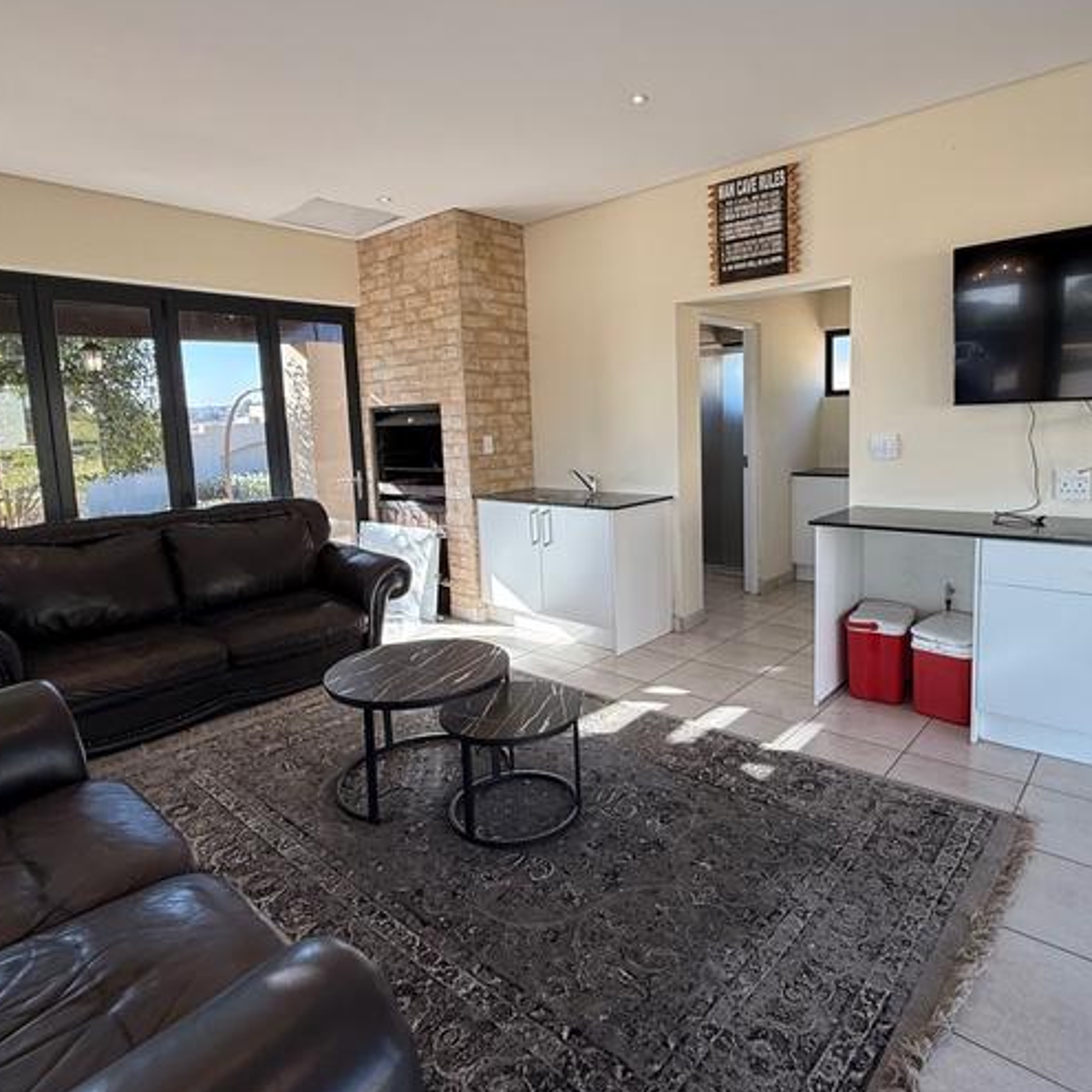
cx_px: 602
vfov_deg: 74.6
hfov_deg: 74.6
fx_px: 714
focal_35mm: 20
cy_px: 494
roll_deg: +3.1
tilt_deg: -3.3
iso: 64
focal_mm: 2.22
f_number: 2.2
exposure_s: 1/167
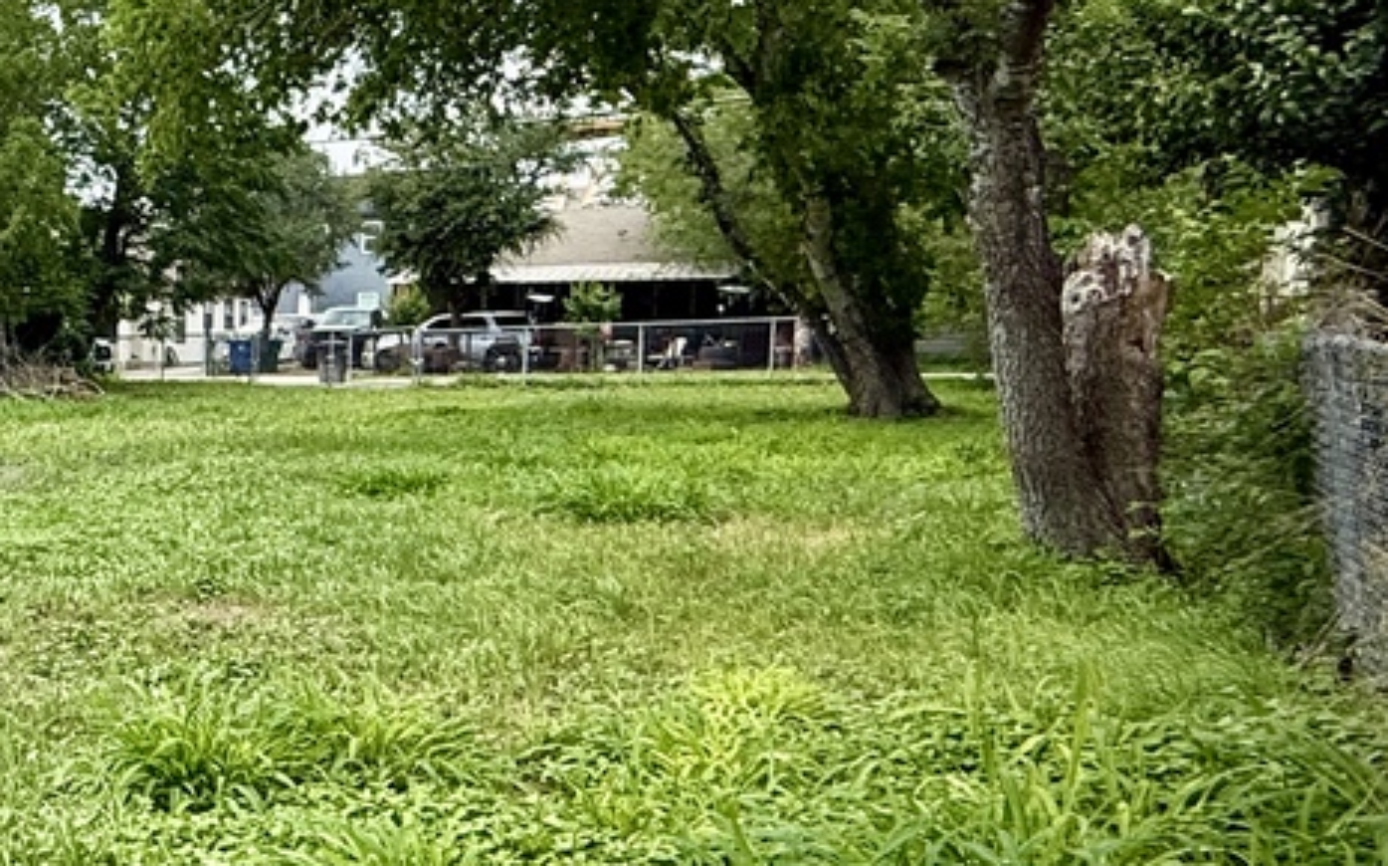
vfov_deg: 27.9
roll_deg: +0.4
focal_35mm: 46
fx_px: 1739
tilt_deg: -5.2
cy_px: 526
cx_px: -364
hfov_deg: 33.4
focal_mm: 2.22
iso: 64
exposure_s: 1/1145
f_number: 2.2
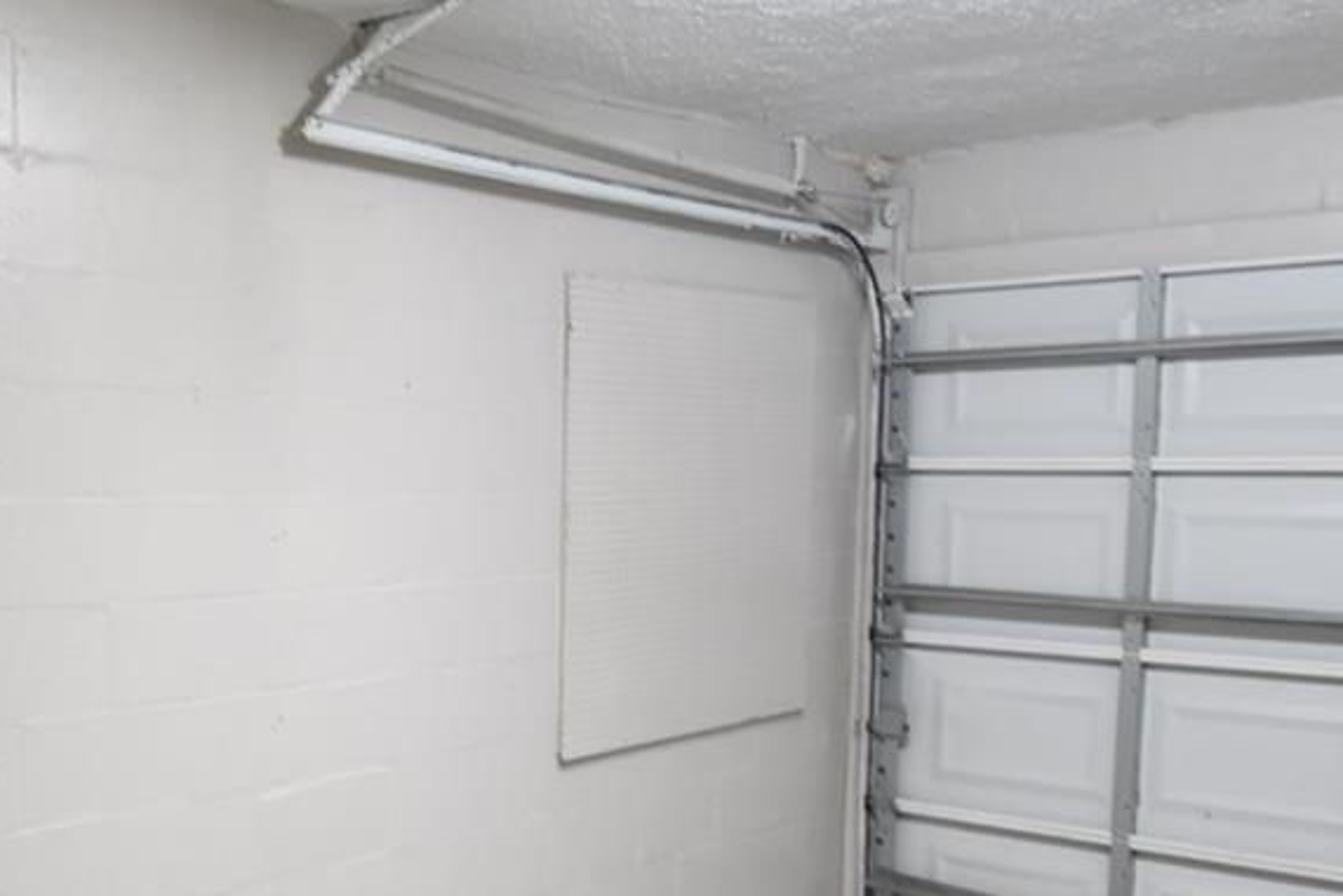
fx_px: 1567
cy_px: 633
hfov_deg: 44.6
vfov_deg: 31.5
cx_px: 308
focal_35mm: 42
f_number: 3.5
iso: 800
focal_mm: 10
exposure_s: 1/15
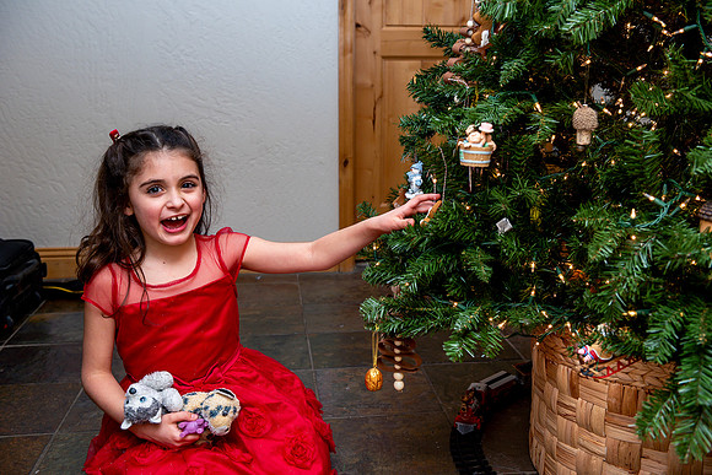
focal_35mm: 38
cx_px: 356
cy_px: 238
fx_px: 752
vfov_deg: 35.1
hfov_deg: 50.7
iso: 500
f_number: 5
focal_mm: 38
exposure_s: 1/60
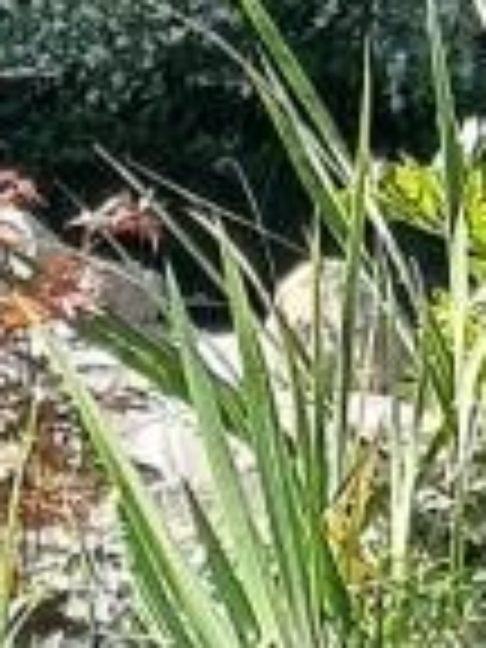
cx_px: -122
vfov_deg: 9.6
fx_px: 3594
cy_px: 1264
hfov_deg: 7.7
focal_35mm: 192
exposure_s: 1/371
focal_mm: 3.93
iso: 40
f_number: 1.7
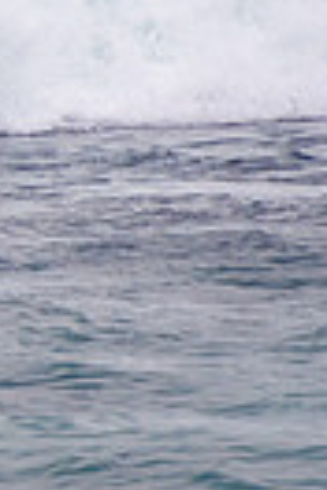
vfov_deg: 0.8
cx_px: -632
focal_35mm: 2643
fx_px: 36008
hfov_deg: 0.5
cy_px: 2
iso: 900
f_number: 5.6
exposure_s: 1/250
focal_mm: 400
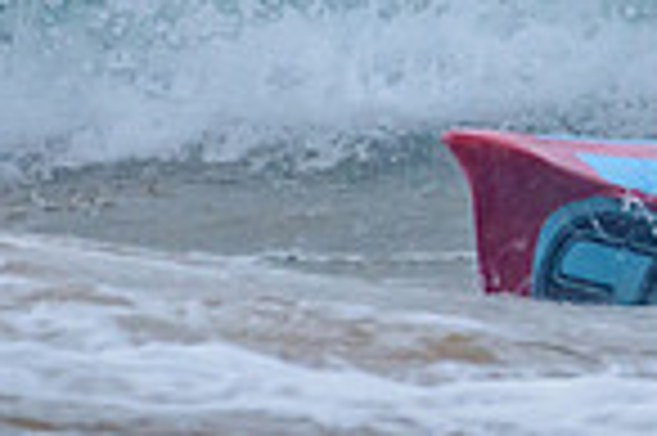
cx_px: 1200
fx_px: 44480
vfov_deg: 0.6
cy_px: -142
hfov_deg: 0.8
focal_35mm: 2440
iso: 1600
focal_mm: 500
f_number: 5.6
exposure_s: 1/1250
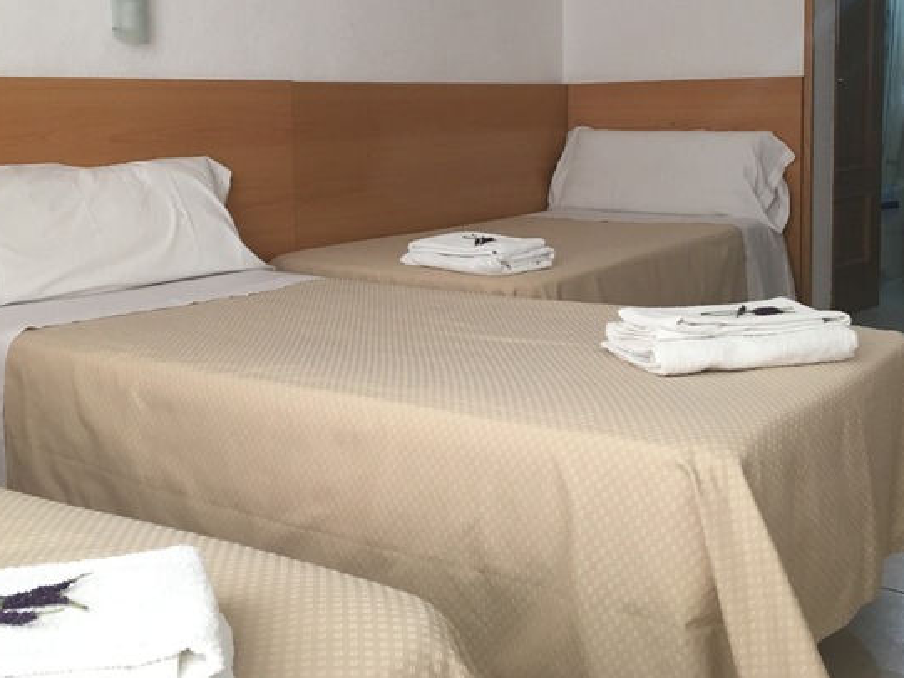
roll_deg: +2.3
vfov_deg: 33.2
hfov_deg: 43.8
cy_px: 204
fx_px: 1123
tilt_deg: -6.1
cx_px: 407
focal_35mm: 43
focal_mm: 4.15
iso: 64
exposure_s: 1/33
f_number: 2.2
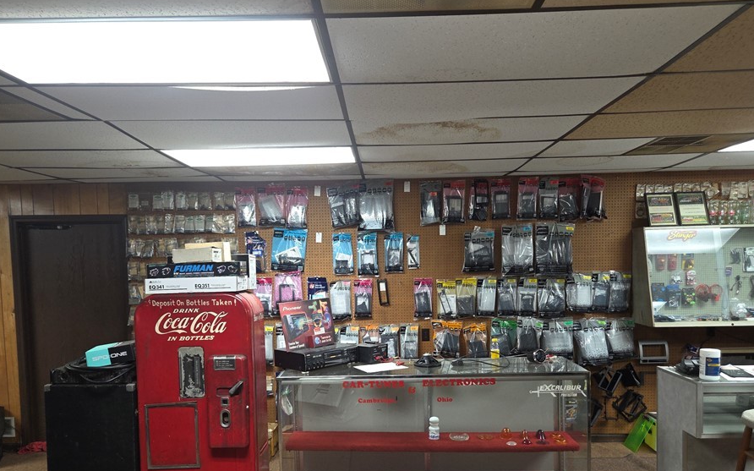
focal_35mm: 28
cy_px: 307
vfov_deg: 44.0
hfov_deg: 66.5
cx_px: 370
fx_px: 575
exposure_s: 1/24
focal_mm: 5.4
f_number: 1.8
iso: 125
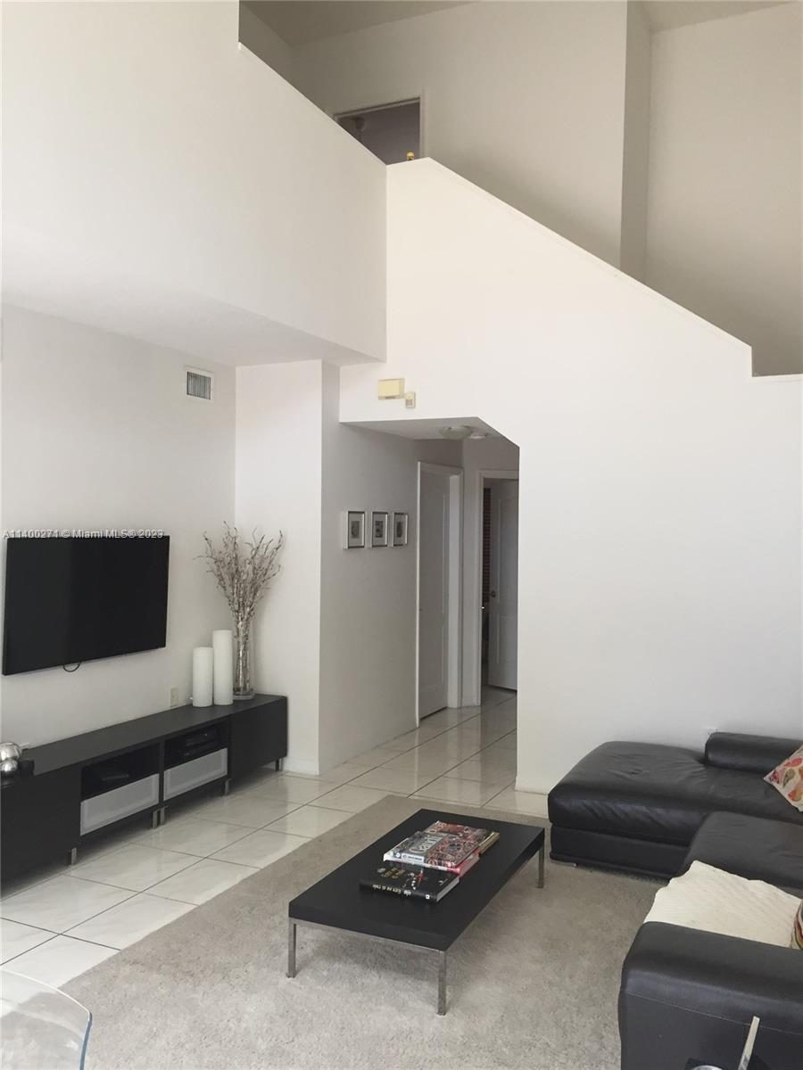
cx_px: 402
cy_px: 535
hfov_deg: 48.2
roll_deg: -0.1
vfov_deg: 61.7
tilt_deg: -0.9
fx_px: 897
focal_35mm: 29
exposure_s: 1/30
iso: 80
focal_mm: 4.15
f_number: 2.2
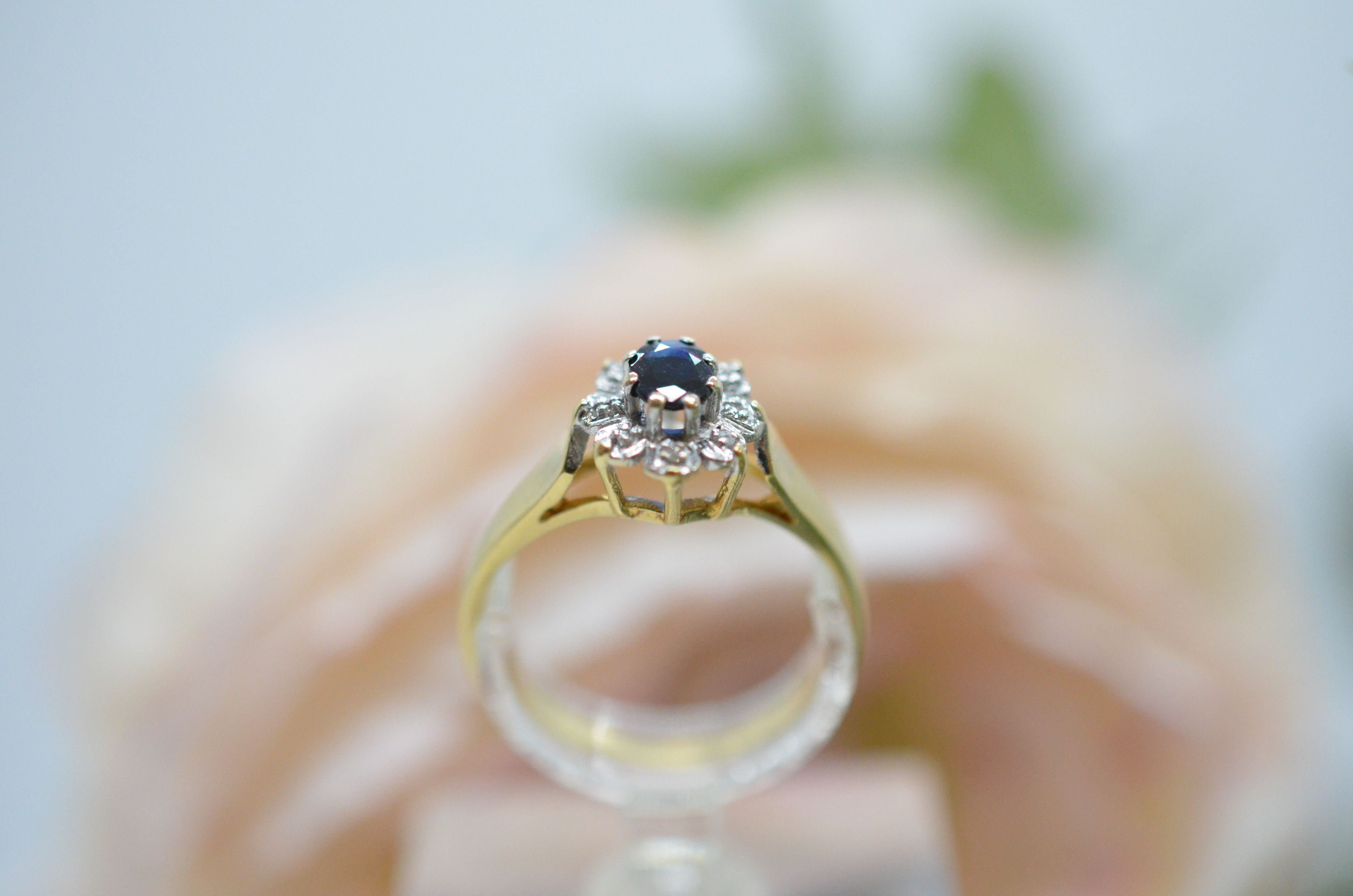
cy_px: 448
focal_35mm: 60
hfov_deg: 33.5
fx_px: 2250
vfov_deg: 22.5
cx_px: 676
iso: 3200
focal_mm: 40
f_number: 4
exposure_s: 1/2000
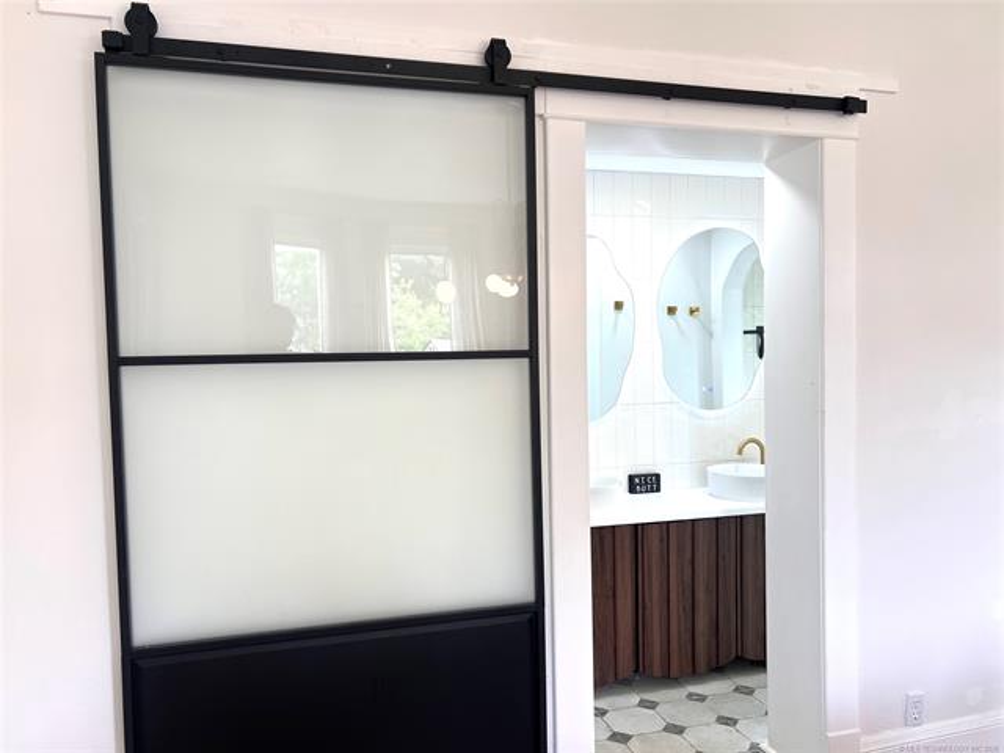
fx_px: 754
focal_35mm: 26
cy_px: 376
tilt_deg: -1.6
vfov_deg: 53.1
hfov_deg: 67.3
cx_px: 502
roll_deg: +0.8
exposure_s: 1/120
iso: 40
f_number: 1.5
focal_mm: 5.7
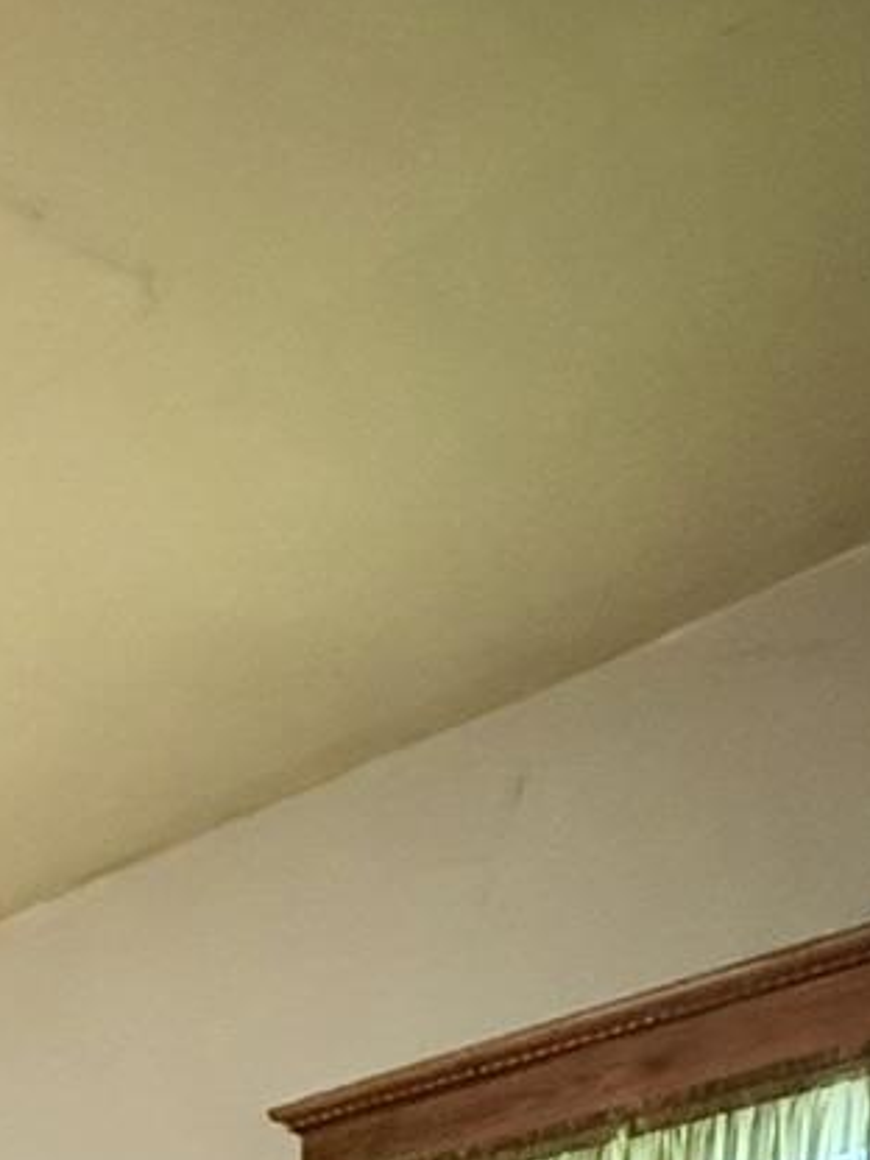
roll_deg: +1.1
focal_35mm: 69
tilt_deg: -9.6
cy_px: 2222
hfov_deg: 19.2
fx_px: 2312
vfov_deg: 19.2
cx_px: -343
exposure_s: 1/40
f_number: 2.2
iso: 1250
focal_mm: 2.22
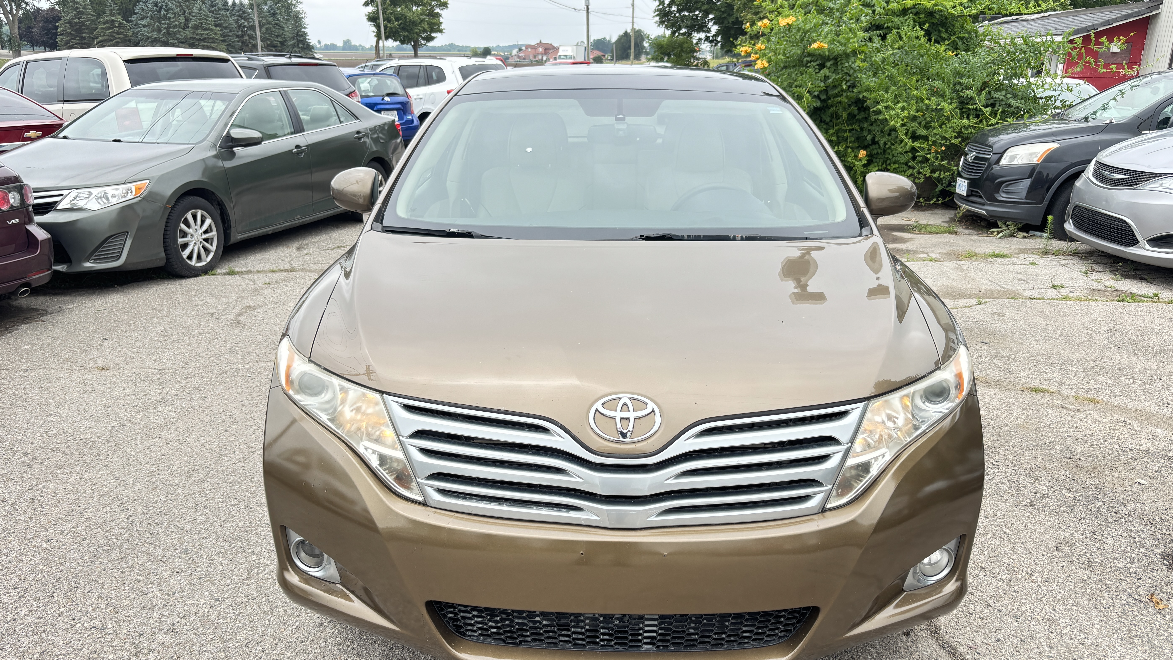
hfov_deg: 66.1
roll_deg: -0.6
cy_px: 380
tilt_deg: -20.4
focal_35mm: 29
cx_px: 596
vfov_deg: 40.1
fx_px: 902
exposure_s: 1/403
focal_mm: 5.96
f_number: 1.6
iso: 50
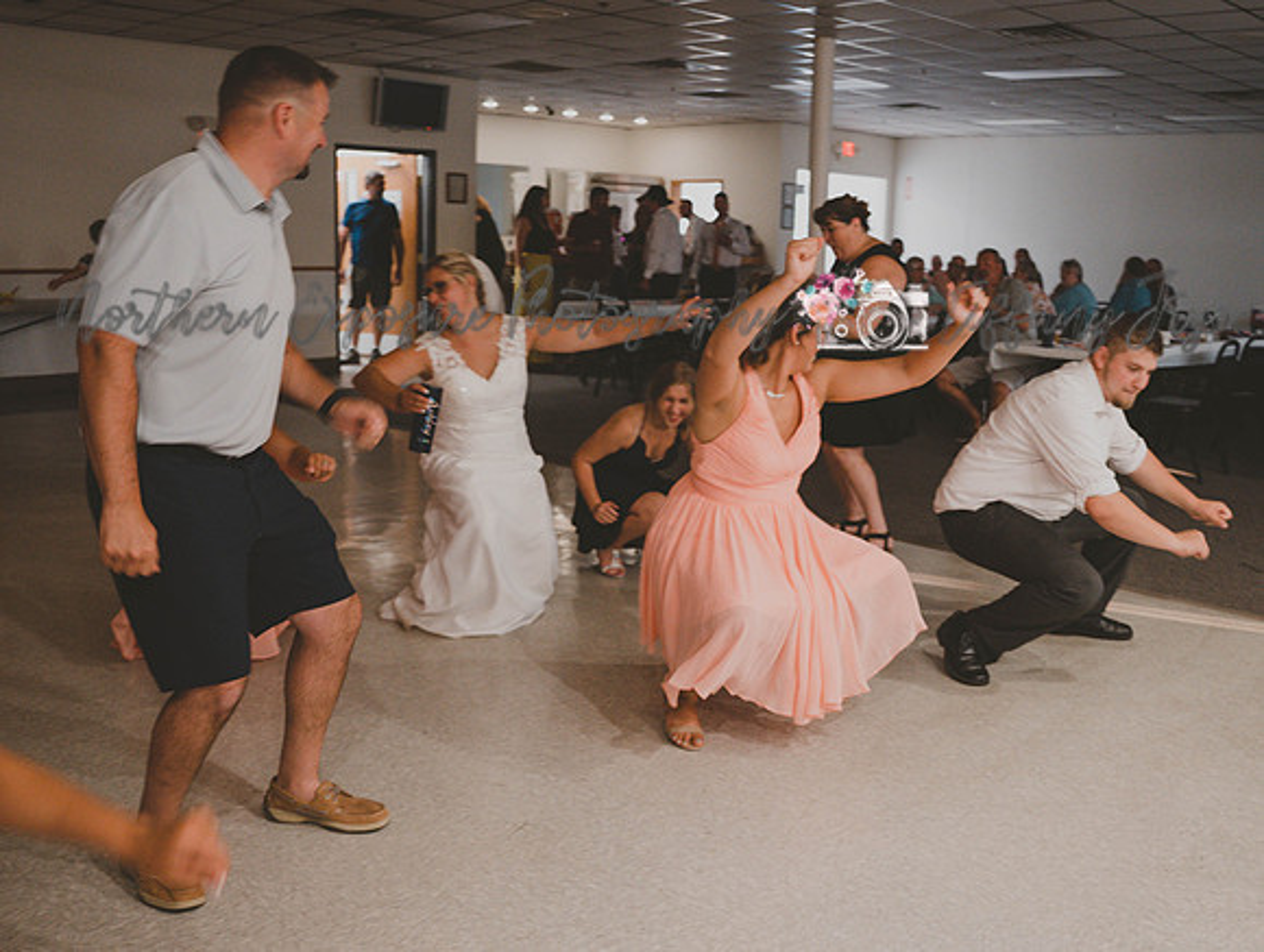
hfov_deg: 54.3
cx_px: 721
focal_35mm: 34
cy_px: 470
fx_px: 1227
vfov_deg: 42.4
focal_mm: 24
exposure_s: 1/100
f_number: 2.8
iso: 3200
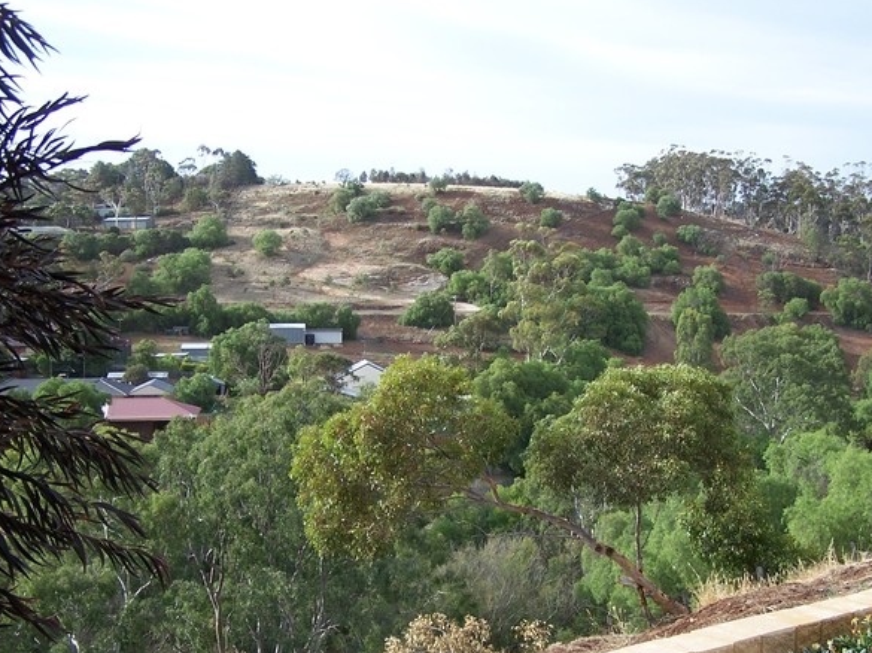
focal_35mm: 52
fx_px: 1309
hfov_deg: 36.8
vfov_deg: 27.9
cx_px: 470
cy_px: 414
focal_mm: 6.3
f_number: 2.8
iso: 80
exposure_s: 1/500
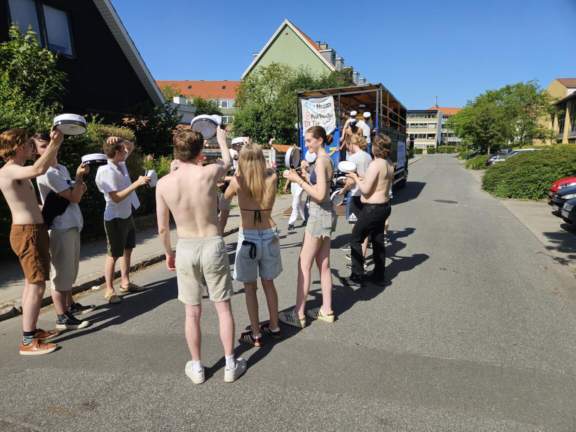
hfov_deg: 73.9
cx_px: 288
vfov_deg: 58.9
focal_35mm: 23
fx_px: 383
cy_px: 216
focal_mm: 5.4
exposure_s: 1/2060
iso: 25
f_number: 1.8
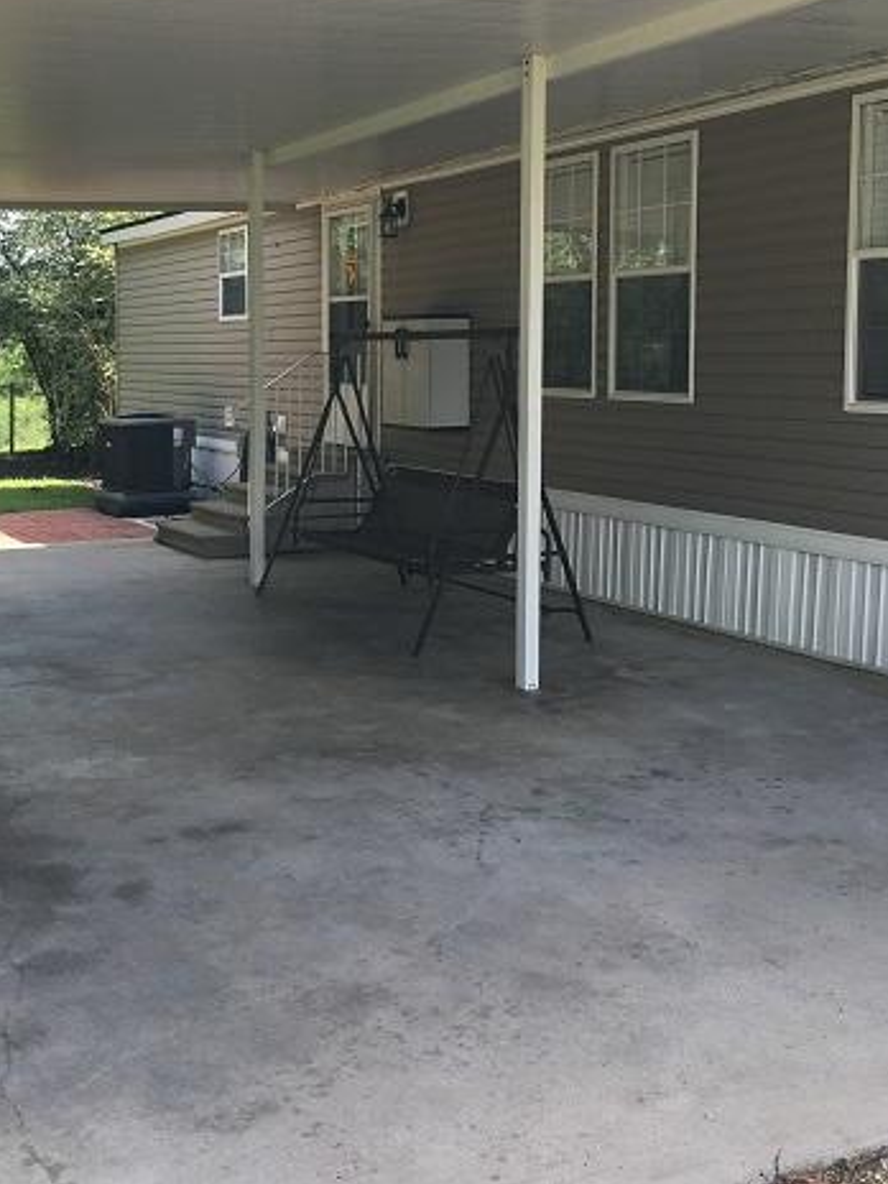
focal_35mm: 40
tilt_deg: -1.9
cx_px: 316
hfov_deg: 35.7
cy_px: 452
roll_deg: -0.2
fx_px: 1368
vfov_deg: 46.4
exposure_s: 1/301
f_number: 2.2
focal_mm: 4.15
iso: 25
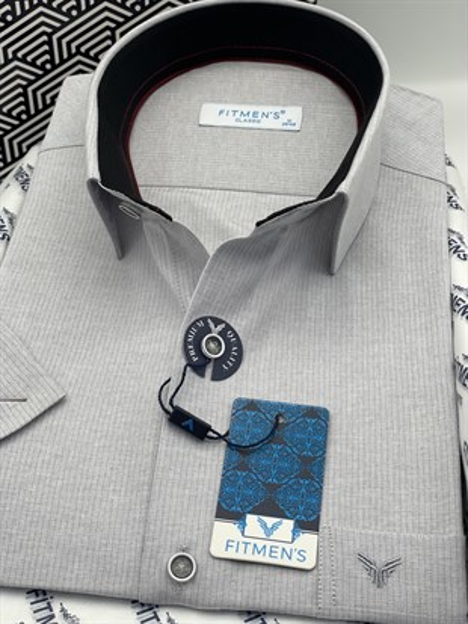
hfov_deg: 28.0
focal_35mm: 52
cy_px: 312
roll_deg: +0.6
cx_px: 234
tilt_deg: -35.2
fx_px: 937
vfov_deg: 36.8
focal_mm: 6
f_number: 2
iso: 25
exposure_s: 1/124
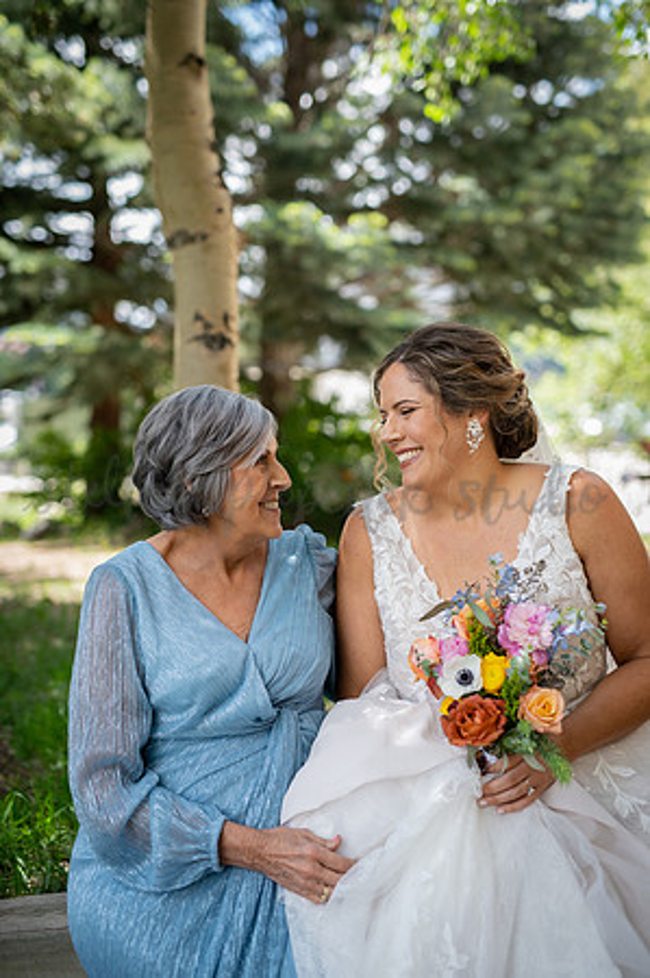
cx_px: 325
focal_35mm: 50
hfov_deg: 26.9
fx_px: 1357
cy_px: 489
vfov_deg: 39.6
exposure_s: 1/400
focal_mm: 50
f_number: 2.2
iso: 125
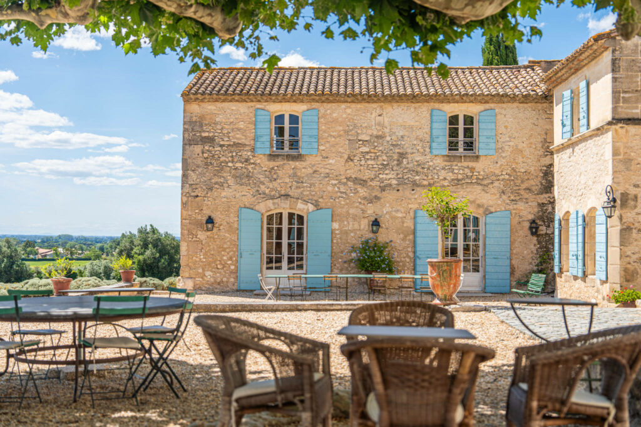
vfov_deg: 29.3
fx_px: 819
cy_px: 214
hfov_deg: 42.7
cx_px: 320
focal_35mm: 46
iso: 100
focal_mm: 46
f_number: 2.8
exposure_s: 1/2000
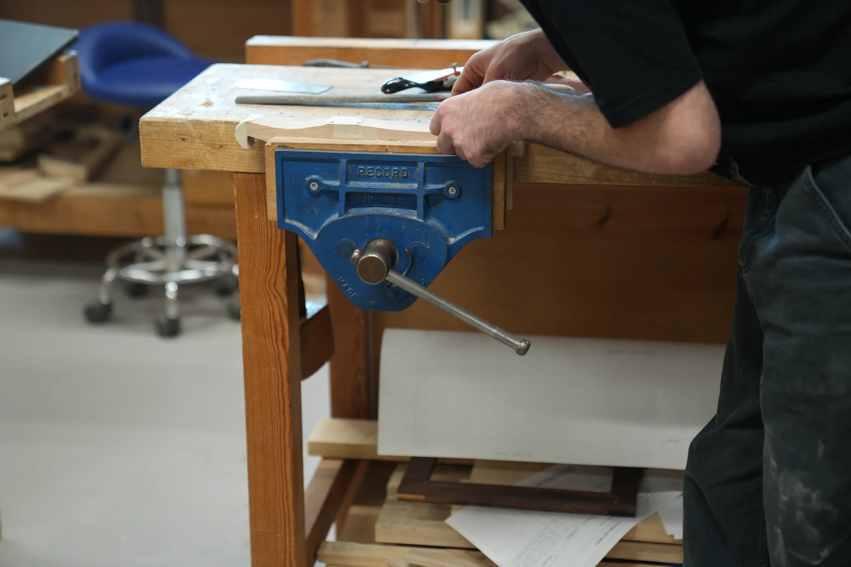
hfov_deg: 28.8
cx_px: 426
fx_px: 1655
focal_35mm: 70
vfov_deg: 19.5
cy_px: 284
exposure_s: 1/80
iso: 640
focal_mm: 70
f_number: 2.8
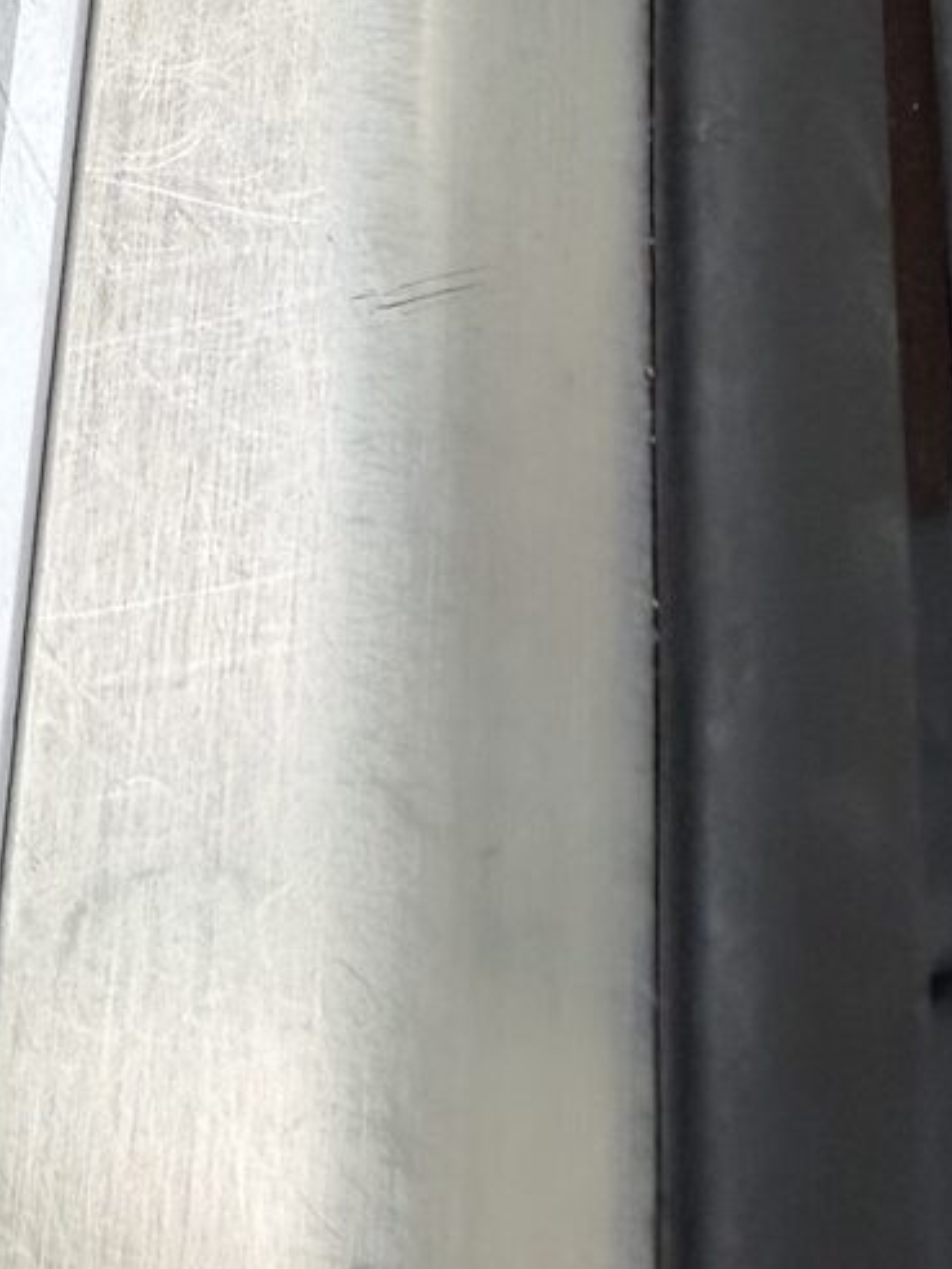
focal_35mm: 78
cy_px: -663
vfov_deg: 21.0
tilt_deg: -53.6
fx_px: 2860
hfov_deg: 17.0
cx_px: -501
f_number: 2.2
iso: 125
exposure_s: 1/121
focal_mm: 2.22
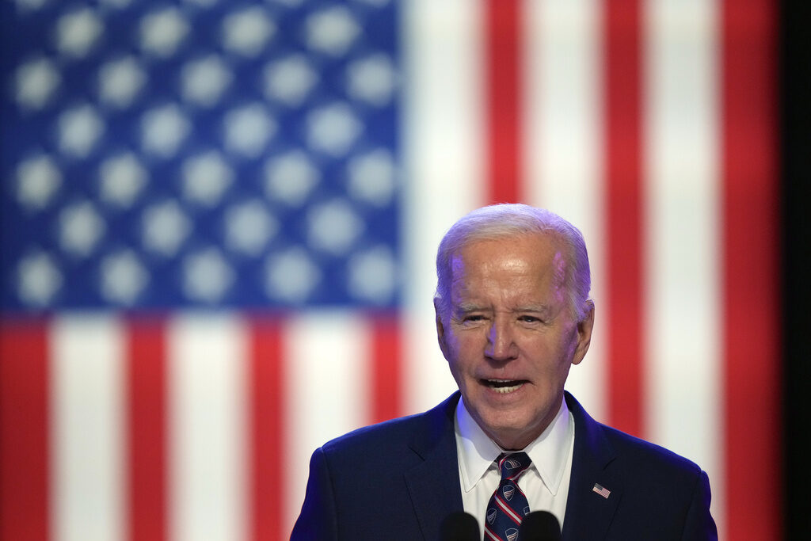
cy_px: 270
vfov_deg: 3.4
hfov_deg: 5.2
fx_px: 9012
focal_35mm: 400
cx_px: 406
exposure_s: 1/500
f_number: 2.8
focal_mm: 400
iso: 3200
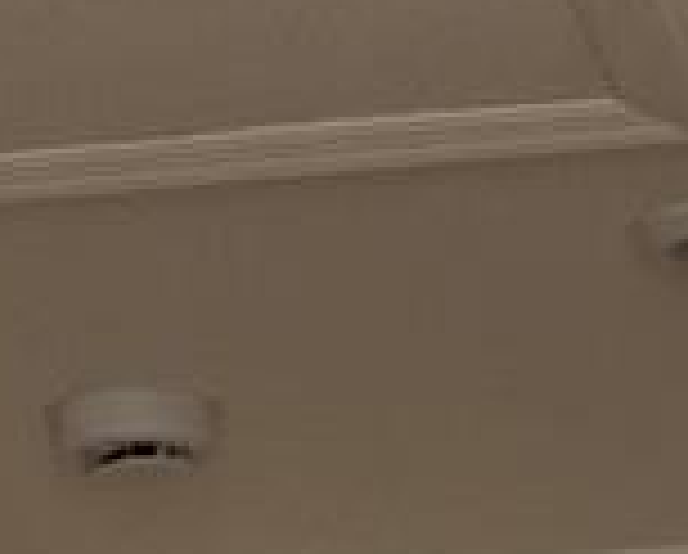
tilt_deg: +2.6
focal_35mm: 367
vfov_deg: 3.9
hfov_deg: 5.3
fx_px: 7487
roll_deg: +2.1
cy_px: 2531
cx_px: 526
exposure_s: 1/151
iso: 64
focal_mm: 6.76
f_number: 1.78
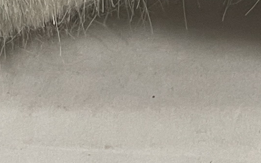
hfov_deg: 10.5
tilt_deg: -23.6
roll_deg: +0.1
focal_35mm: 199
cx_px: 235
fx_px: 1416
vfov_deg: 5.7
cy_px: -465
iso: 100
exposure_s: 1/50
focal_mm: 5.1
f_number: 1.6
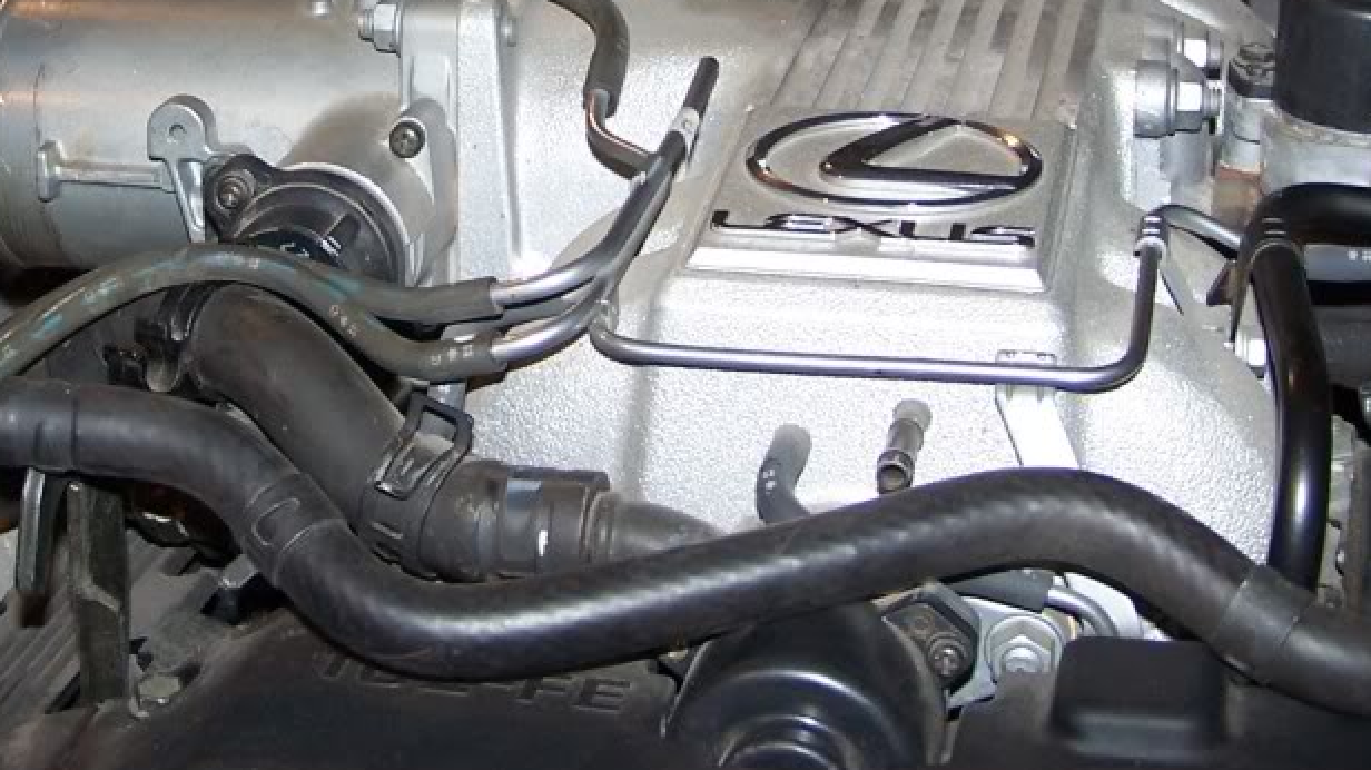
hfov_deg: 24.4
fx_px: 3162
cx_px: 543
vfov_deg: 13.6
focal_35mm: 87
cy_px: -51
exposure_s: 1/60
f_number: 3.2
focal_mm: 8
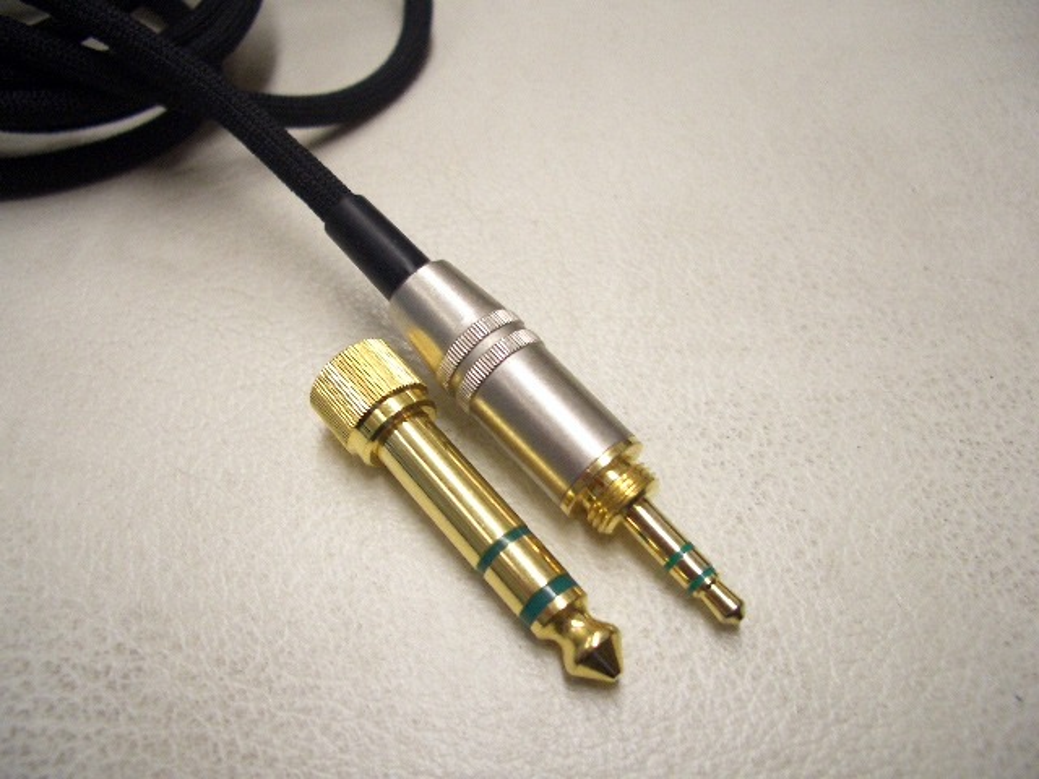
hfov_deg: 52.6
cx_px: 520
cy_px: 390
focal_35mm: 35
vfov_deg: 40.7
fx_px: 1051
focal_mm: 5.8
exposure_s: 1/30
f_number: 2.6
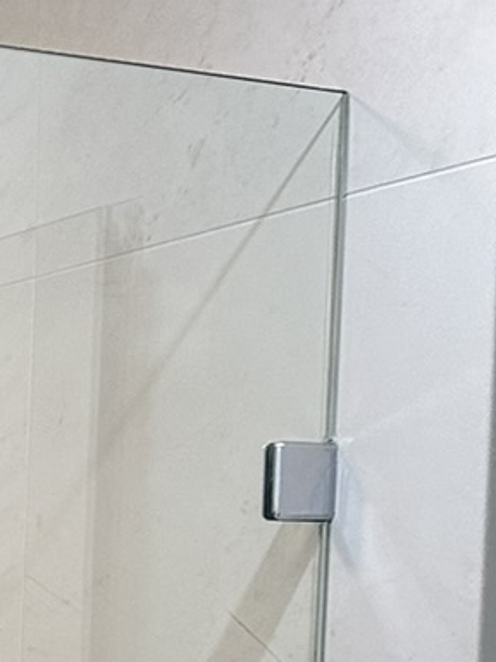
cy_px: 1100
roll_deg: +0.2
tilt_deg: -7.9
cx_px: -403
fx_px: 2445
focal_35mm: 128
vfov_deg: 14.1
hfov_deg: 10.8
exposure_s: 1/120
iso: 160
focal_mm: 6.86
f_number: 1.78
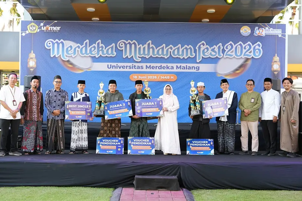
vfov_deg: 25.0
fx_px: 453
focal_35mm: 54
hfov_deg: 36.9
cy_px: 97
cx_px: 154
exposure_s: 1/250
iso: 160
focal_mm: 50
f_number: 2
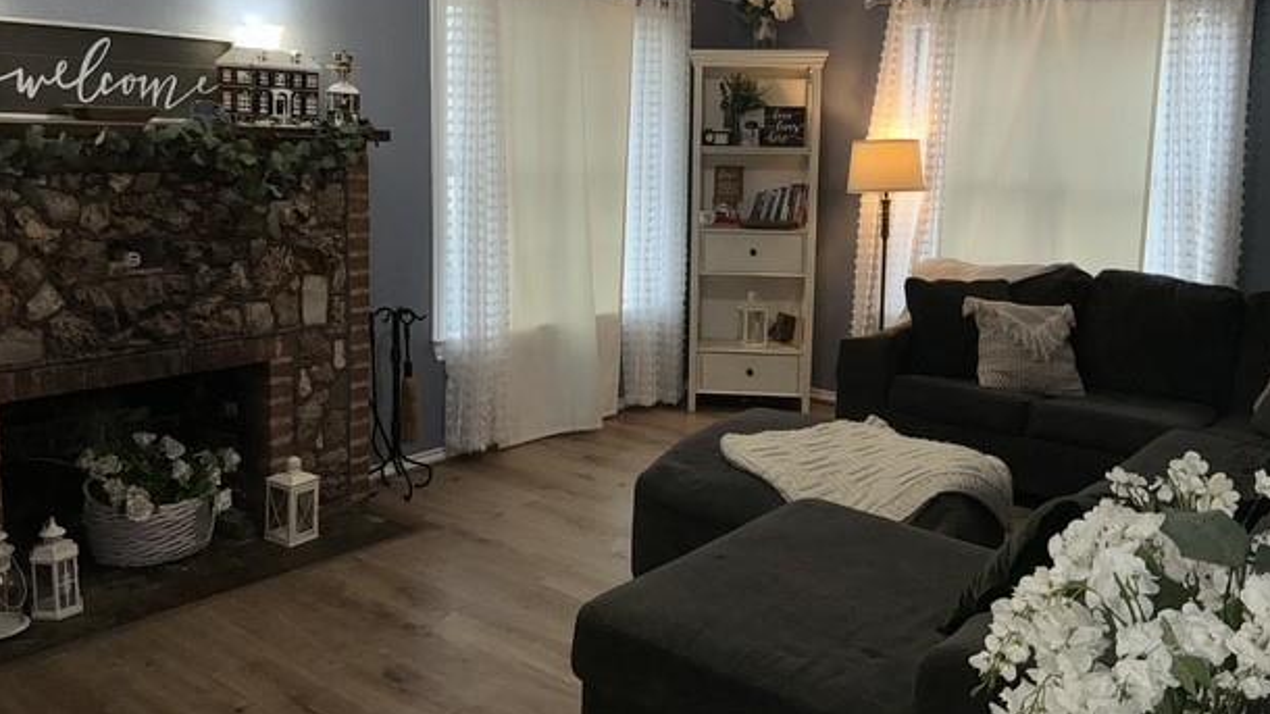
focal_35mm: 32
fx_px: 1078
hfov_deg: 61.0
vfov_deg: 36.5
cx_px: 645
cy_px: 273
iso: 25
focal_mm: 3
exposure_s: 1/60
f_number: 1.8
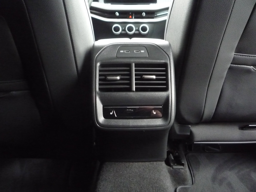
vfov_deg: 46.8
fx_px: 222
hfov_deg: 60.0
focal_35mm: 30
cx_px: 128
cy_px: 96
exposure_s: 1/8
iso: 800
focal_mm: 5.2
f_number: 3.3
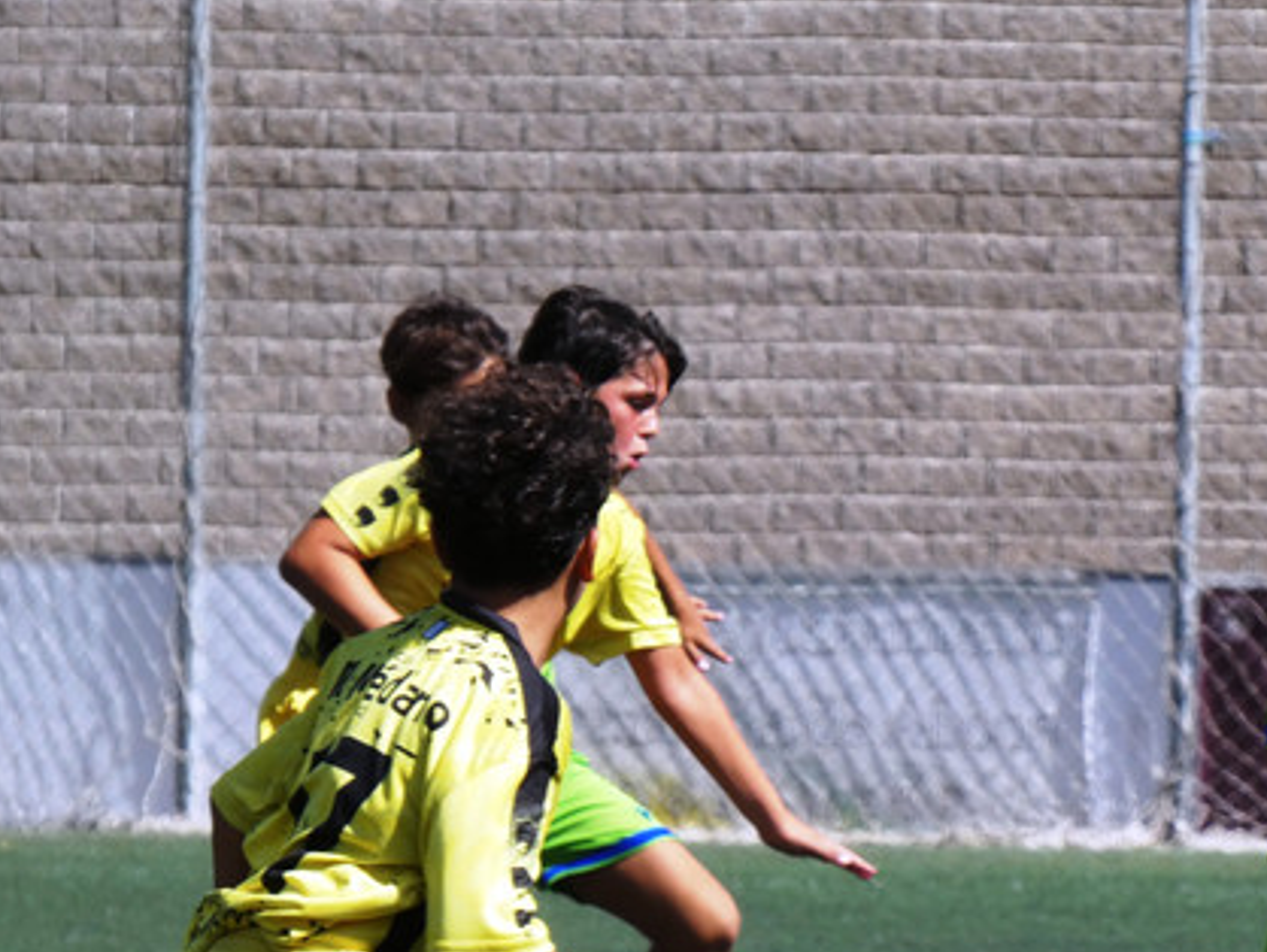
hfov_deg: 2.2
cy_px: 676
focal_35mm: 894
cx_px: 891
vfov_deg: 1.7
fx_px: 32741
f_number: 5.6
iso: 200
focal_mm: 104.7
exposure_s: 1/1000
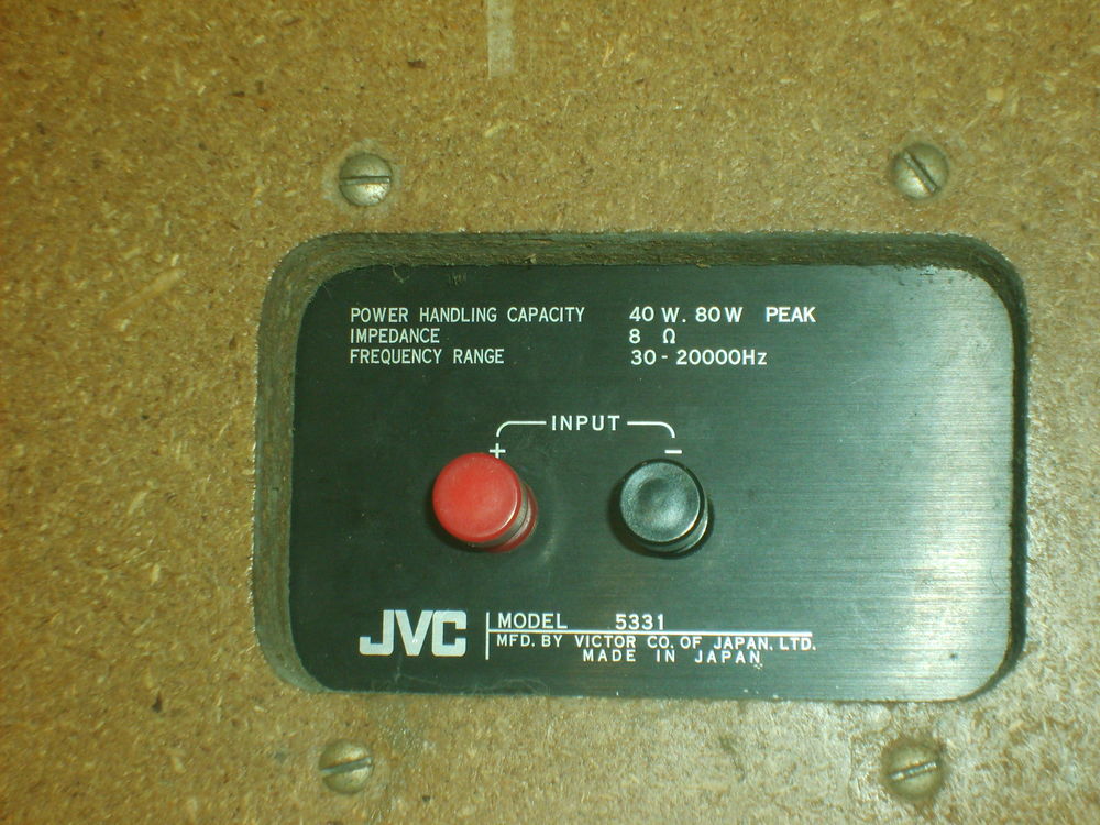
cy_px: 412
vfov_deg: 14.1
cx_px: 550
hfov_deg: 18.7
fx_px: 3337
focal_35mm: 105
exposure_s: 1/60
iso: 100
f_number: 4.9
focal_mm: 17.4
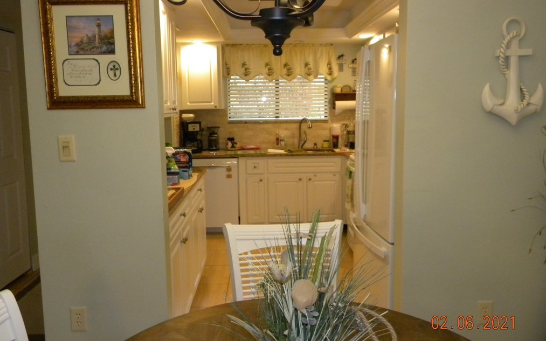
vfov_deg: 41.8
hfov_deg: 62.9
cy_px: 159
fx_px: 446
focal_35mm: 30
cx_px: 273
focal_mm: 5
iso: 400
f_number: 3.5
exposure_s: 1/52.7
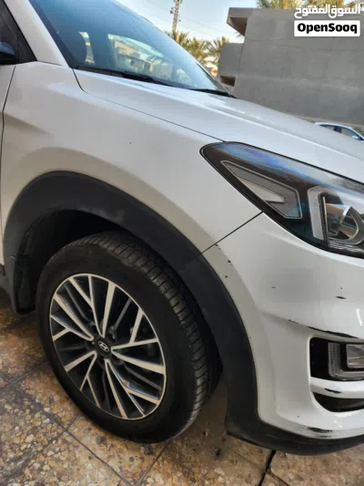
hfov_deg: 58.9
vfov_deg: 73.9
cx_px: 182
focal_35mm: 23
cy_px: 243
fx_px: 322
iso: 64
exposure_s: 1/180
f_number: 1.8
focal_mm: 5.4
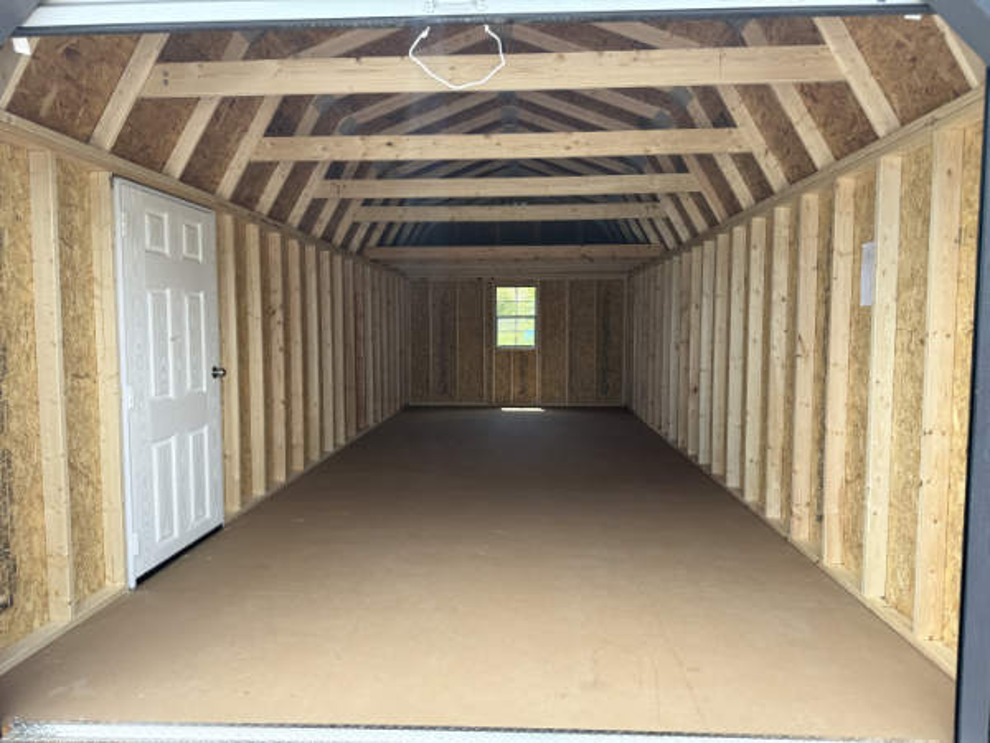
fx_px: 686
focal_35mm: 24
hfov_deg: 71.6
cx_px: 495
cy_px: 372
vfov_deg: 56.8
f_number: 1.8
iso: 80
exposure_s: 1/772
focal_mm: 6.8
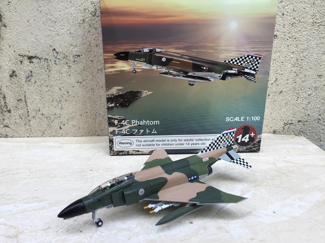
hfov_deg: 61.7
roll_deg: -1.6
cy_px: 122
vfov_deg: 48.2
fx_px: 272
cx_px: 162
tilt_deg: -18.4
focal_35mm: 29
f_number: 2.2
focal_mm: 4.15
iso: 32
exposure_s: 1/156
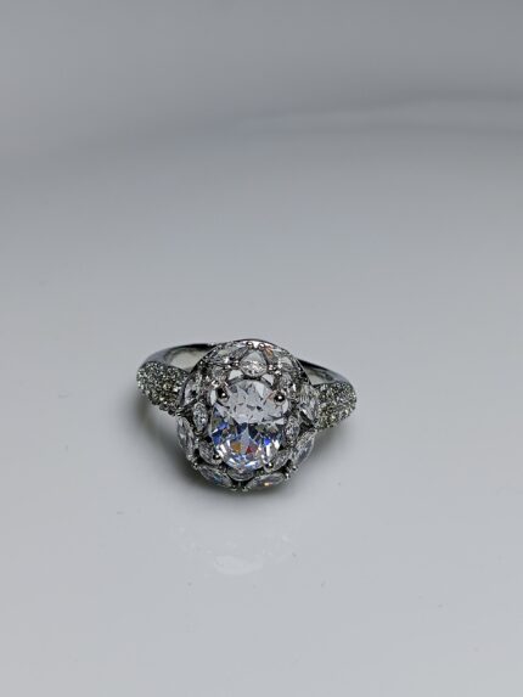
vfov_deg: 41.2
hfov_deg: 31.5
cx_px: 262
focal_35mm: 46
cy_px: 348
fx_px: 926
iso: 50
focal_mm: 3.98
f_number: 1.8
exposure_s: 1/260
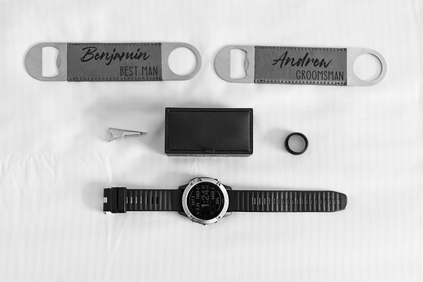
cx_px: 195
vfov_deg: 35.2
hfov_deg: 50.9
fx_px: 444
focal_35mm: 38
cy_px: 152
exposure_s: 1/160
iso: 160
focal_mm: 35
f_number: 1.4
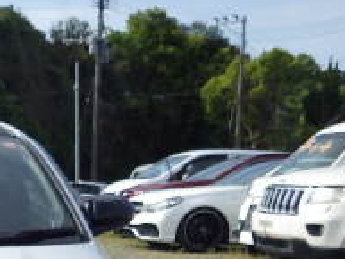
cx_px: -91
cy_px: 377
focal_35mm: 83
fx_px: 828
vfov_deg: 16.4
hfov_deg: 21.5
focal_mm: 4.5
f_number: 7.9
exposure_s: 1/250
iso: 125
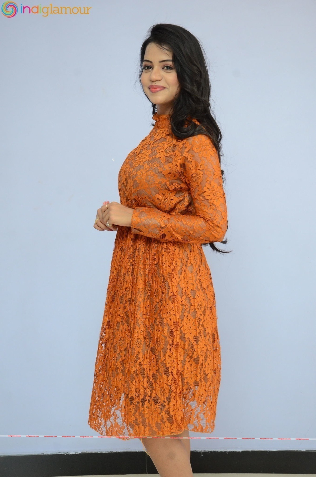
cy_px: 238
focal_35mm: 72
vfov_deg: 28.1
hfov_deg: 18.8
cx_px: 158
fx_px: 952
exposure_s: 1/125
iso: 2000
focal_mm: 48
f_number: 5.6
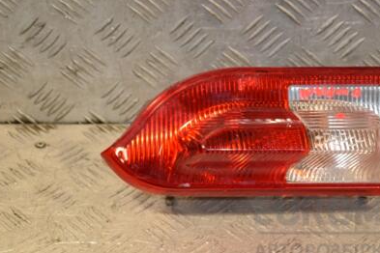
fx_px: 1256
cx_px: 236
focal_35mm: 119
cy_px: 82
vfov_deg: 11.5
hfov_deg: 17.2
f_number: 5
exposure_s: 1/200
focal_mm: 52
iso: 800
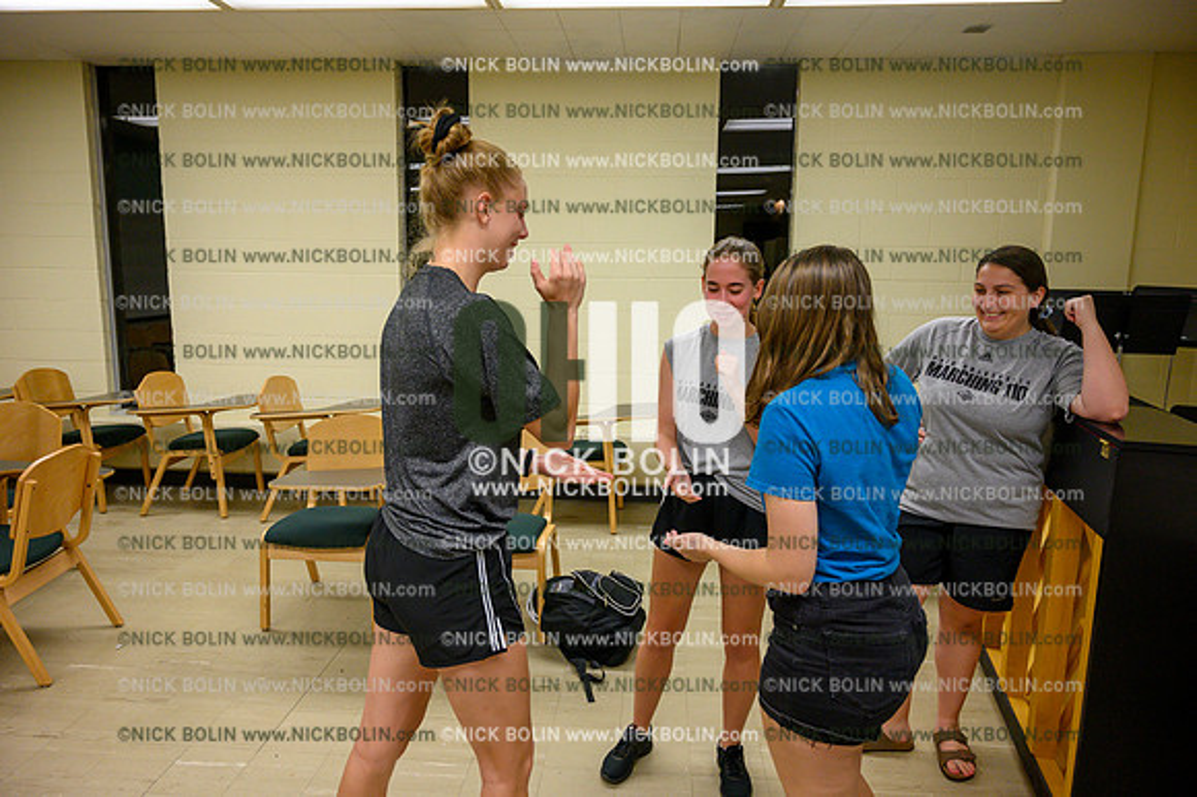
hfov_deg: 73.8
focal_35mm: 24
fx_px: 798
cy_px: 398
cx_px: 598
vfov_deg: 53.1
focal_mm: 24
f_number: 4.5
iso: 1600
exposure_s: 1/250
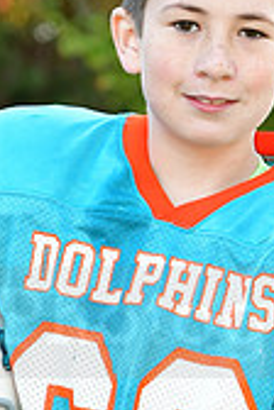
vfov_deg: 4.2
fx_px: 5613
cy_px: 300
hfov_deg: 2.8
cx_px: 175
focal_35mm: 492
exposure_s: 1/125
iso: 400
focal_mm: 95
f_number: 4.5
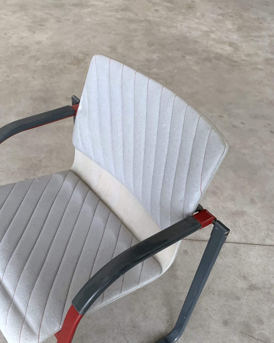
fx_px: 375
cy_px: 221
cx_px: 89
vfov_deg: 48.5
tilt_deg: -47.0
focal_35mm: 37
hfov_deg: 39.6
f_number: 1.8
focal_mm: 4.25
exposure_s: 1/60
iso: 400
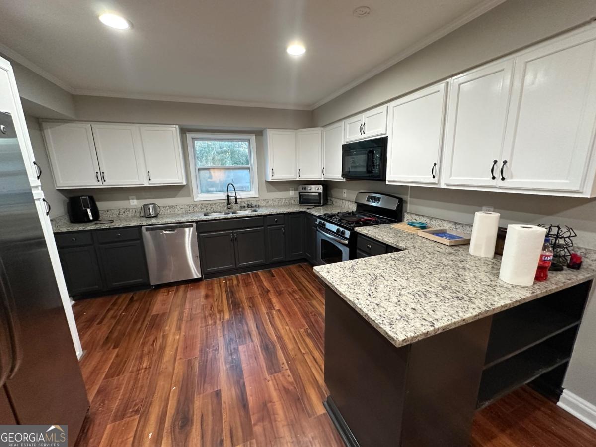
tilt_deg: -12.0
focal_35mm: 14
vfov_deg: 85.7
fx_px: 241
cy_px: 224
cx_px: 298
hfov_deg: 102.1
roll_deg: +1.3
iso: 400
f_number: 2.2
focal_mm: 2.22
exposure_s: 1/60
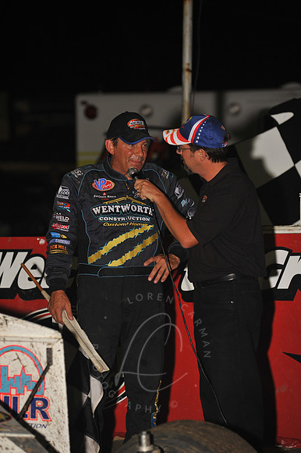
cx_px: 150
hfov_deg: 6.9
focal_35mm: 200
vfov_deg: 10.3
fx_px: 2511
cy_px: 226
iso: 640
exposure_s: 1/250
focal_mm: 200
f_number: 5.6
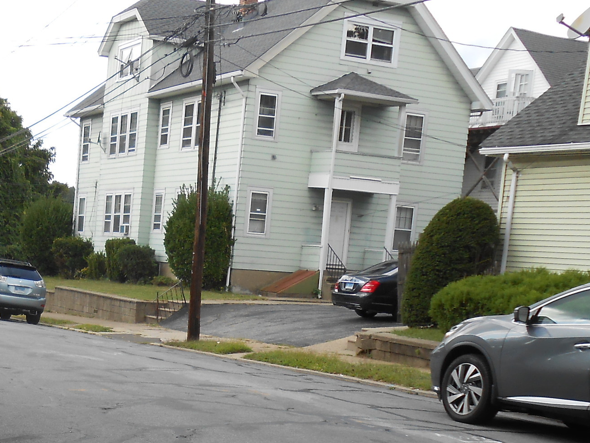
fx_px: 1040
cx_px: 64
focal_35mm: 61
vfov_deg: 23.3
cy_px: 419
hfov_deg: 30.4
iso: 80
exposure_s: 1/250
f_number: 3.5
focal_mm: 4.6
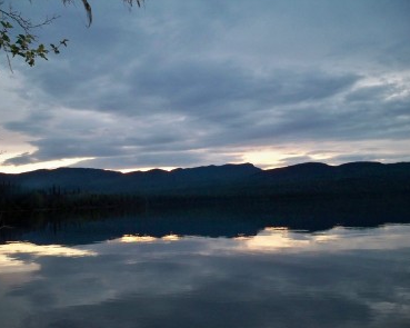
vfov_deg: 40.1
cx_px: 199
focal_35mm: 37
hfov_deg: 49.1
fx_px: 449
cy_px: 166
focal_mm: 6.3
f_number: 3.1
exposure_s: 1/60
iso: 400
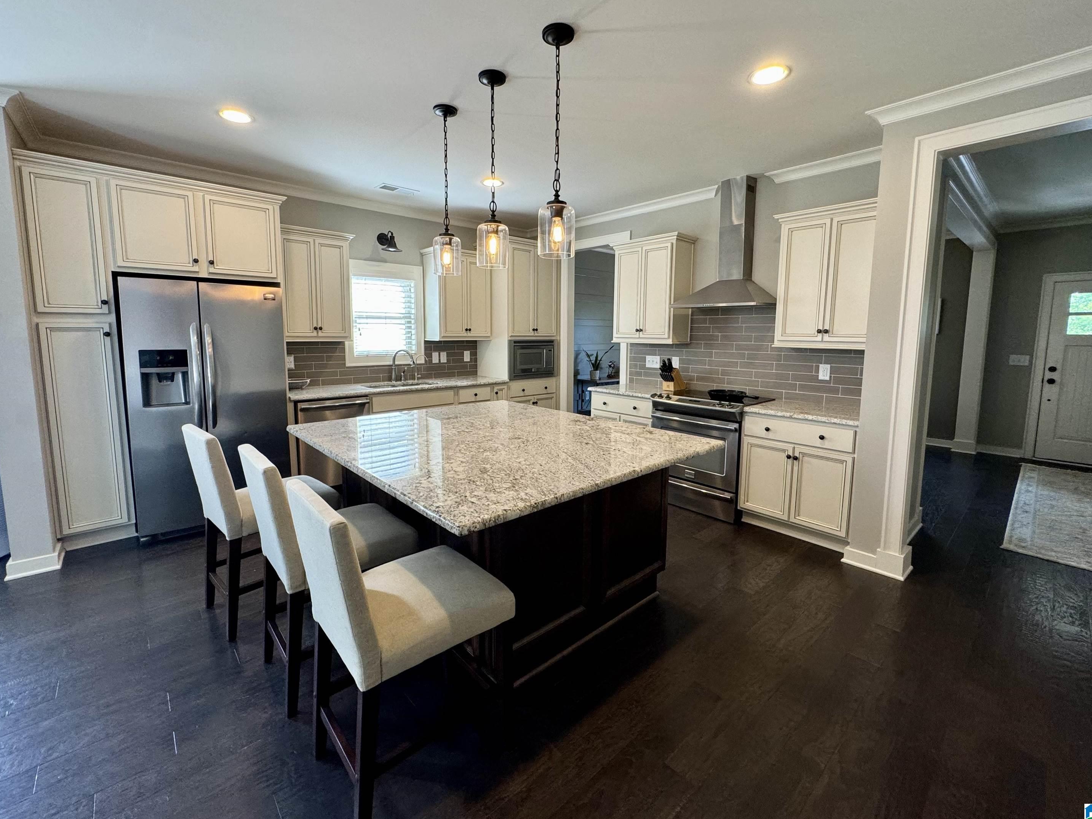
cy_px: 382
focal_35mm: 15
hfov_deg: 98.2
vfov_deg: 81.6
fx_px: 473
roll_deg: -0.5
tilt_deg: -5.3
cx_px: 545
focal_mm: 2.22
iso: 160
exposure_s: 1/120
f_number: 2.2
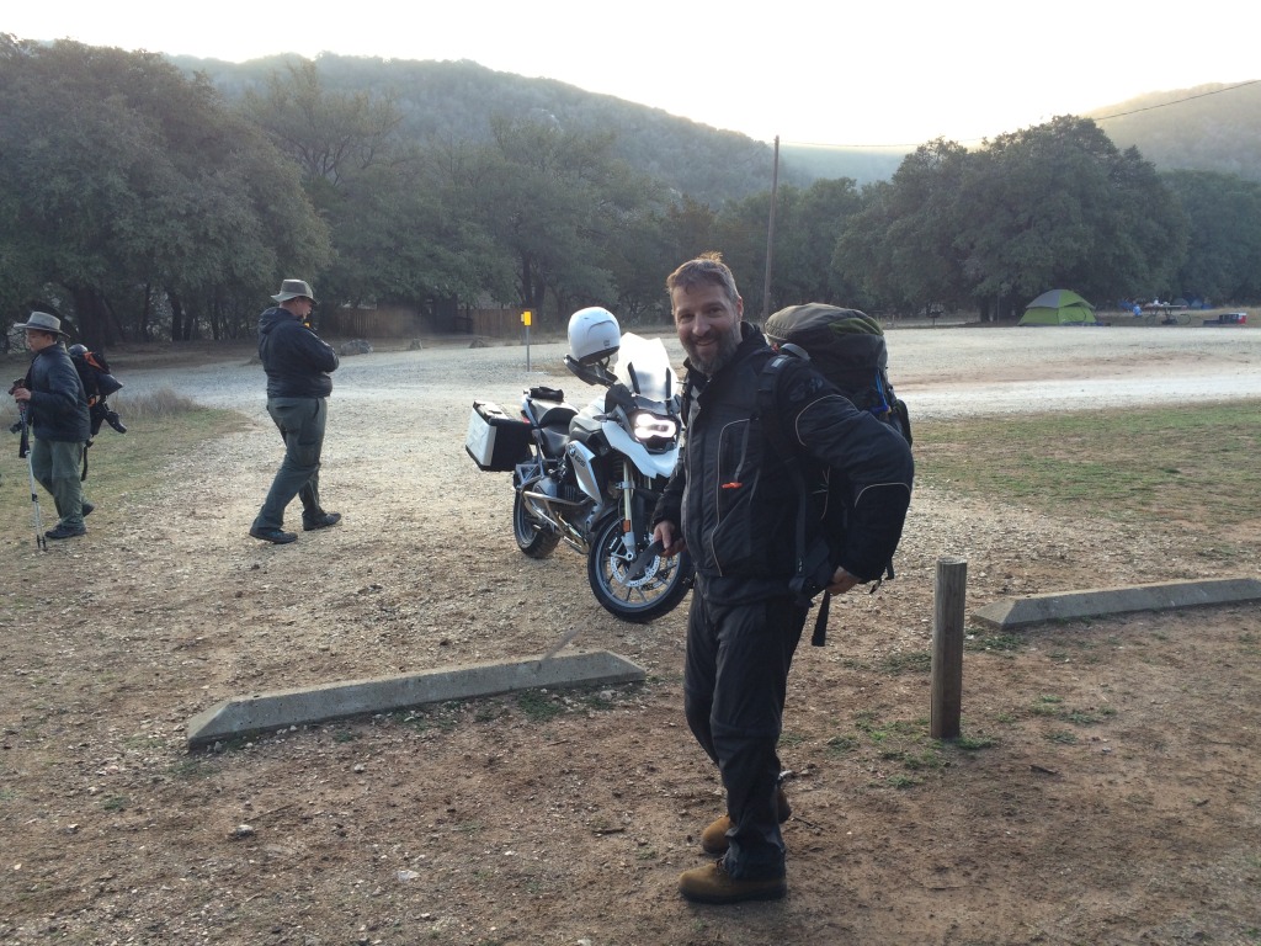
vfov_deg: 48.2
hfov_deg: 61.7
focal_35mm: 29
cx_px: 630
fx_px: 1056
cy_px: 473
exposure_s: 1/120
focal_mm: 4.15
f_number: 2.2
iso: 40
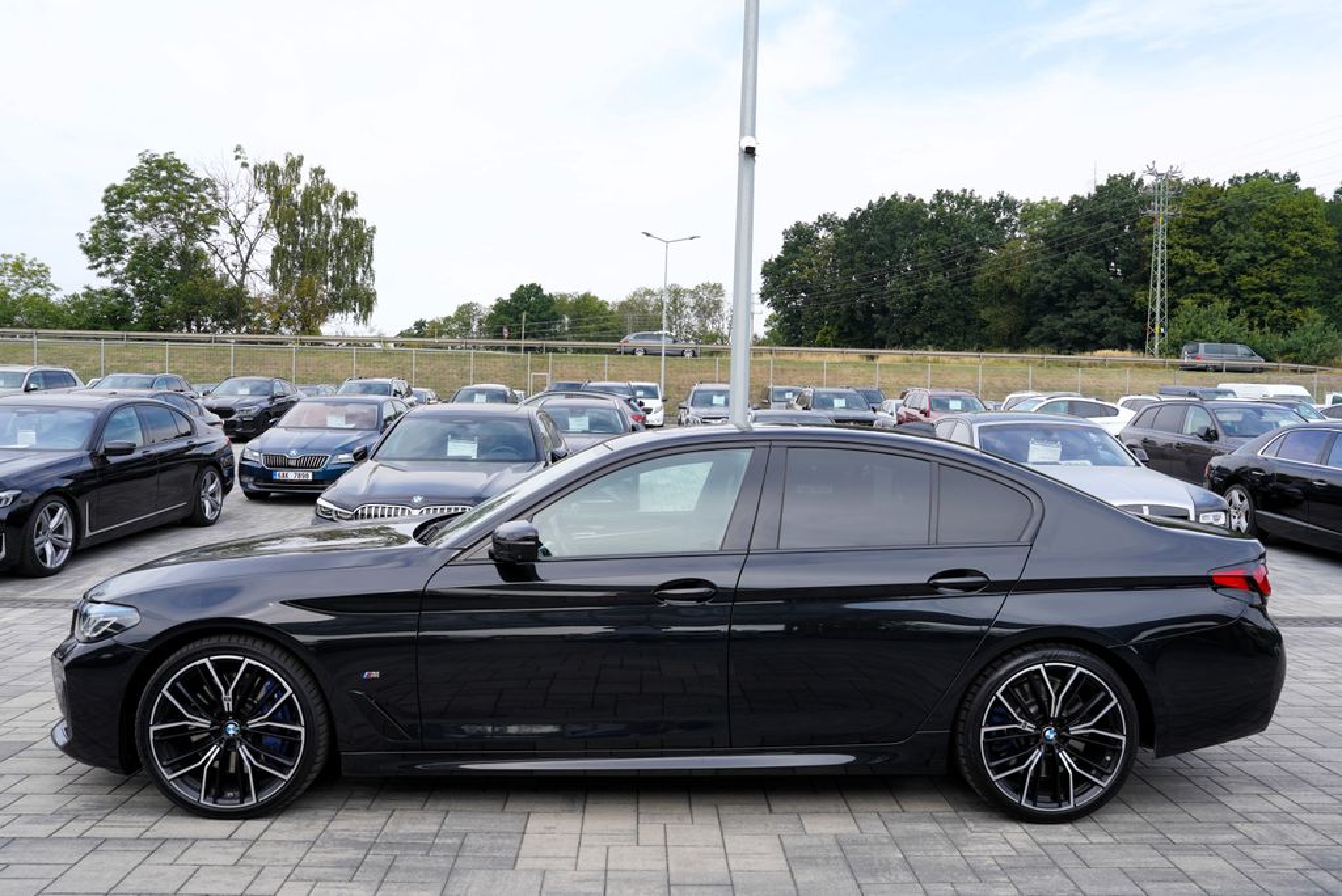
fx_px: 1007
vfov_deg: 48.0
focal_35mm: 27
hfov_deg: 67.4
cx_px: 671
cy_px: 448
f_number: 6.3
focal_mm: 27
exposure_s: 1/160
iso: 100
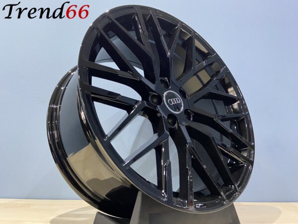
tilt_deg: +9.5
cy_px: 112
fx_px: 224
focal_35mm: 26
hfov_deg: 67.3
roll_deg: -0.9
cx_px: 149
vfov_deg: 53.1
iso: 400
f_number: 1.8
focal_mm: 4.25
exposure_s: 1/50
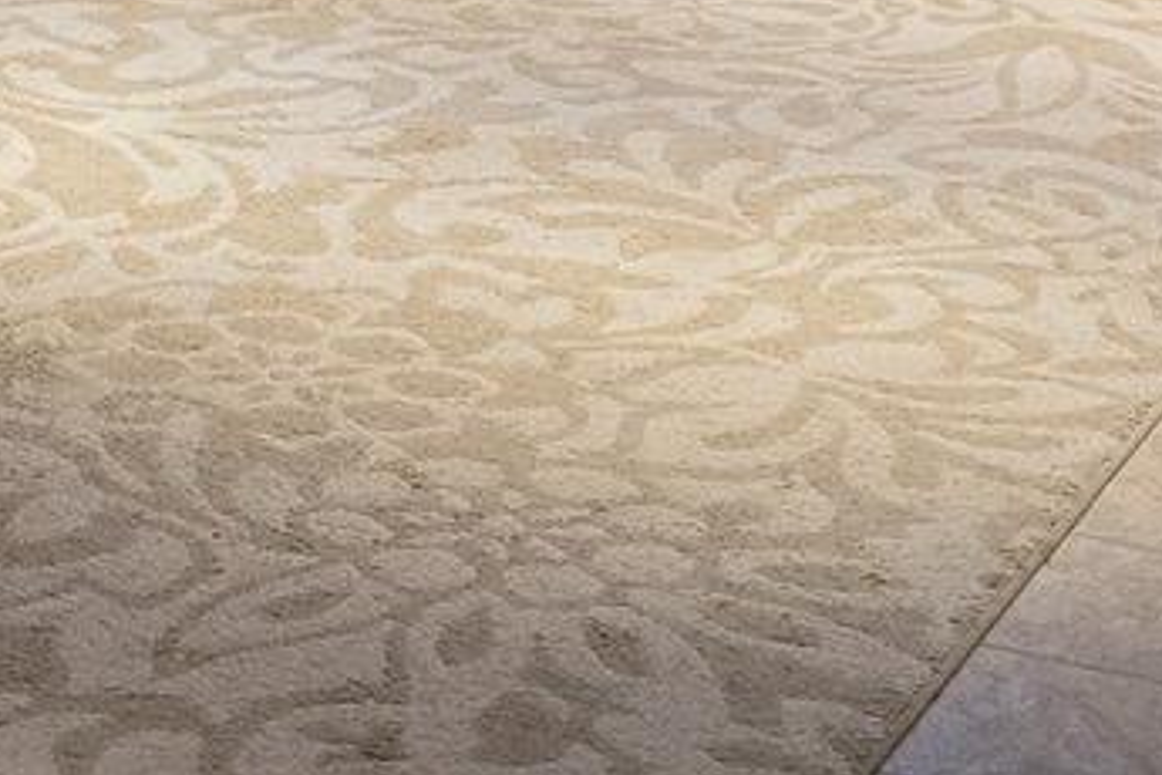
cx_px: -273
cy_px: -270
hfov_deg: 14.0
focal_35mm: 142
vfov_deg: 9.5
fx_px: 4583
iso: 200
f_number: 1.8
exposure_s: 1/120
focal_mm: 5.4
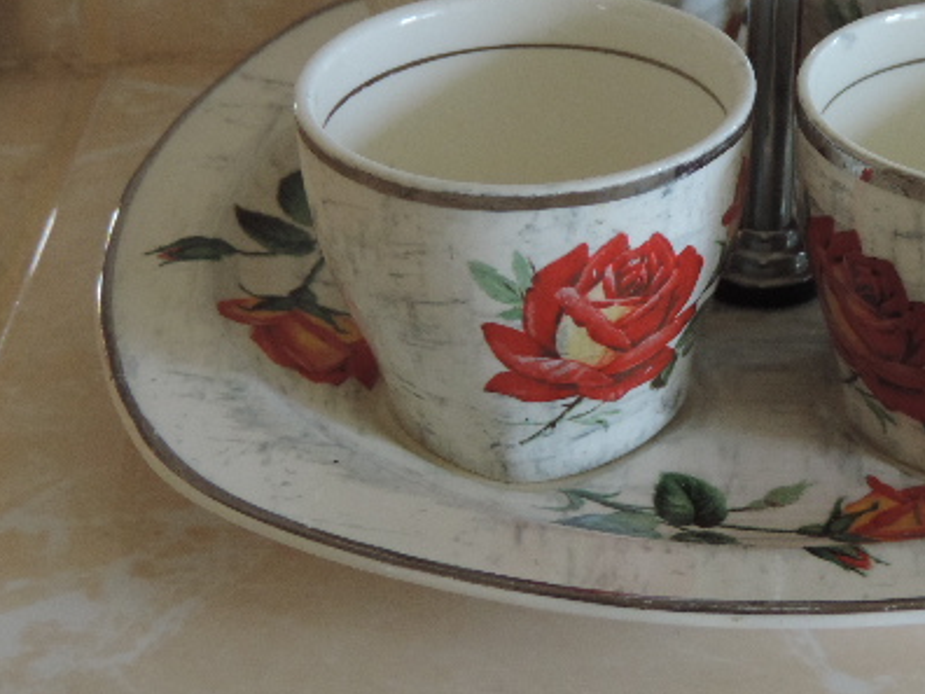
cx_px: 743
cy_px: 171
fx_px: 2592
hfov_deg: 20.0
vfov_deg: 15.2
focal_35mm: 97
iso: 450
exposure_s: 1/15
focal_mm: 10.7
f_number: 3.7
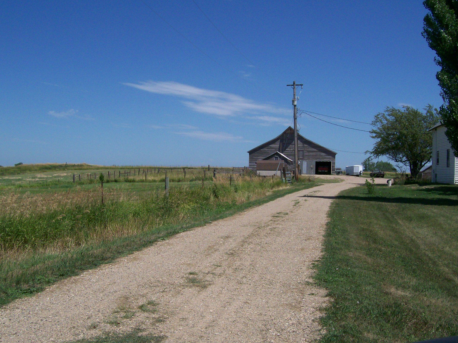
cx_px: 234
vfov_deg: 36.8
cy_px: 170
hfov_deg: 47.9
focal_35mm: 39
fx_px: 516
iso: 80
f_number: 4.8
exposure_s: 1/1063
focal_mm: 6
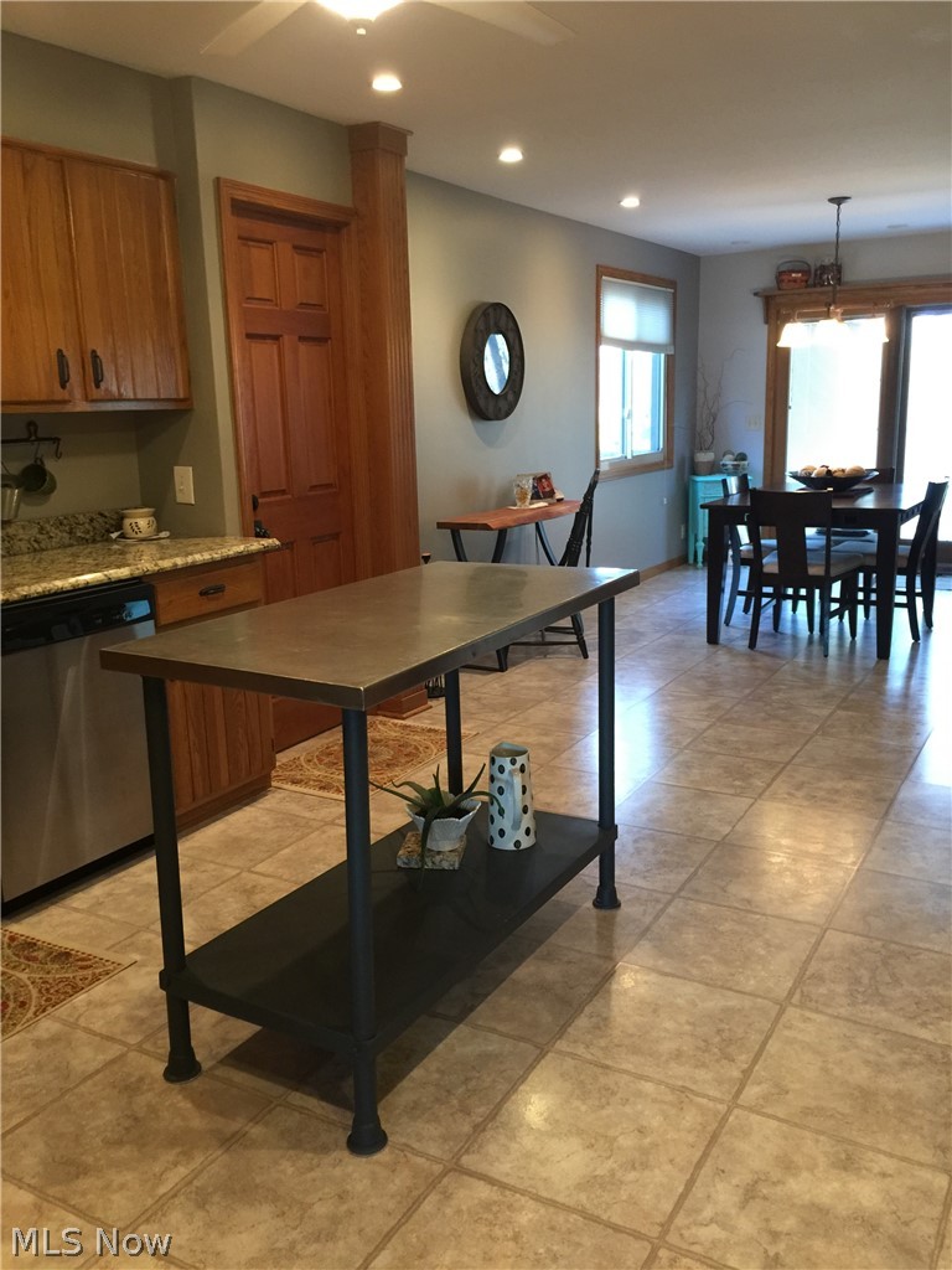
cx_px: 476
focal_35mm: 29
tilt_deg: -10.5
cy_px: 635
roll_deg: +2.2
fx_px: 1063
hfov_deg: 48.2
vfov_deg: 61.7
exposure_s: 1/10
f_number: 2.2
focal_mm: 4.15
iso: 125
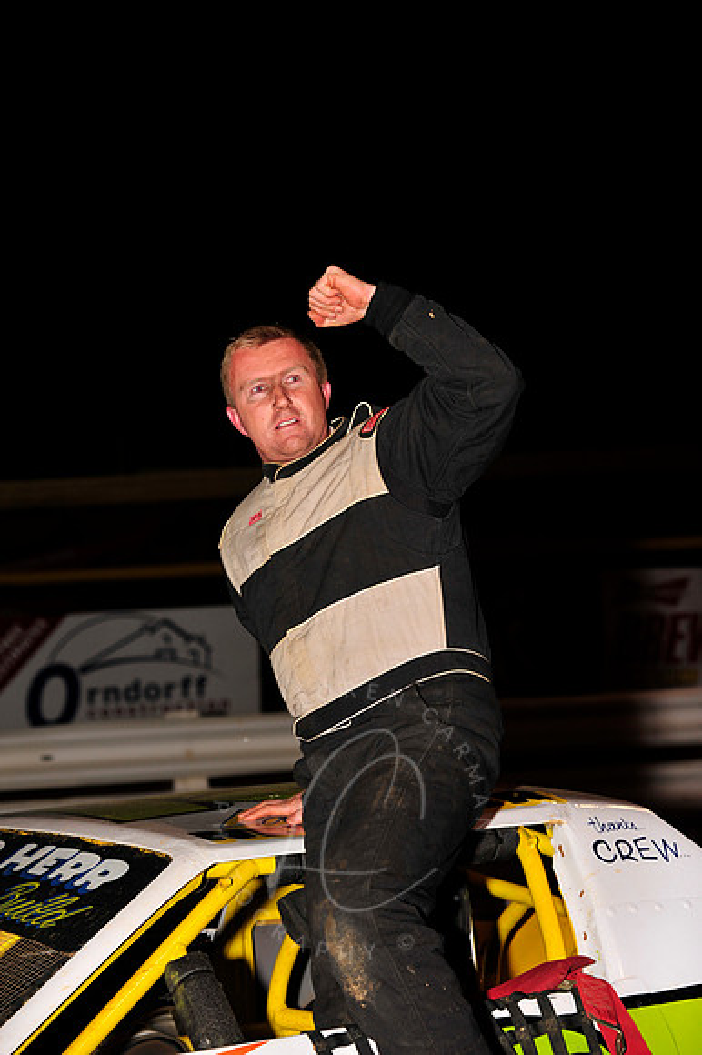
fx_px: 3514
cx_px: 351
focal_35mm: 120
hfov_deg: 11.4
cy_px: 528
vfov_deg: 17.1
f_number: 6.3
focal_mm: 120
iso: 500
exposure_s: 1/250
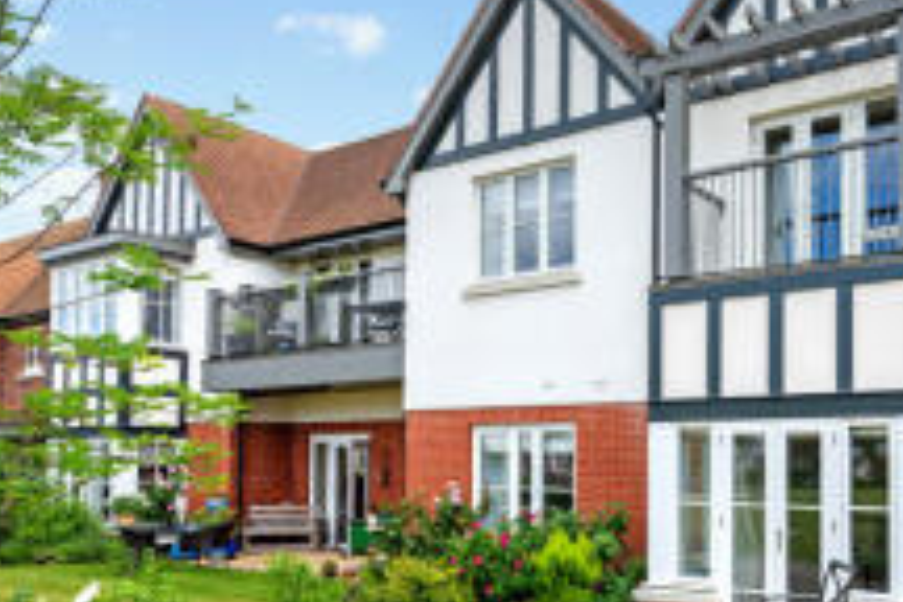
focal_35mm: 34
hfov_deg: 52.8
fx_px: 855
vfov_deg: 38.0
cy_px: 437
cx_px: 694
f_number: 5.6
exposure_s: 1/500
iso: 200
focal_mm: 15.5
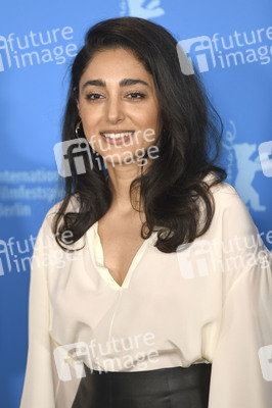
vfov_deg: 10.3
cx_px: 136
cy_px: 204
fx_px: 2270
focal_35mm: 200
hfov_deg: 6.9
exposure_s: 1/400
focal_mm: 200
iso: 640
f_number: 2.8
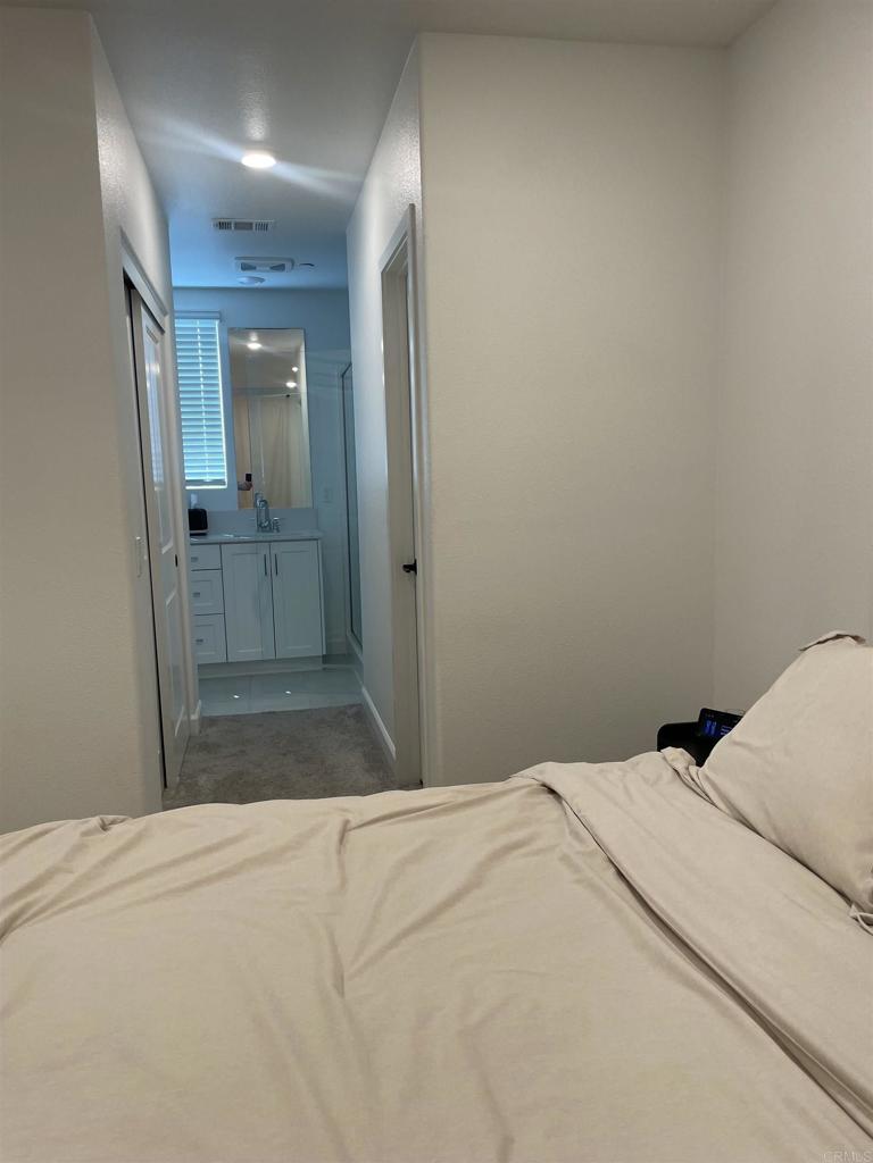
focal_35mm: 26
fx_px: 874
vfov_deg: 67.3
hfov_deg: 53.1
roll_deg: +2.1
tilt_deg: -4.6
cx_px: 436
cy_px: 582
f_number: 1.6
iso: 80
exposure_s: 1/120
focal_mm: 4.2
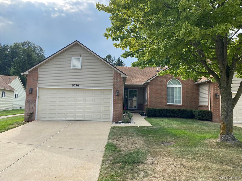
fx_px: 182
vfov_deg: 53.1
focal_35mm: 26
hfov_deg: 67.3
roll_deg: -1.7
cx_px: 121
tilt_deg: +4.7
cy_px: 90
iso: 32
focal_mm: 4.25
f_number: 1.8
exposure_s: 1/1330
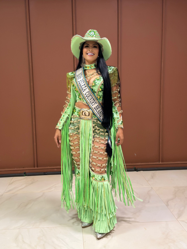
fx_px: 303
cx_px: 94
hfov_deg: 34.3
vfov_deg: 44.8
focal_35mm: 42
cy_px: 124
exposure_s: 1/60
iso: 200
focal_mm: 6.76
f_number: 1.78
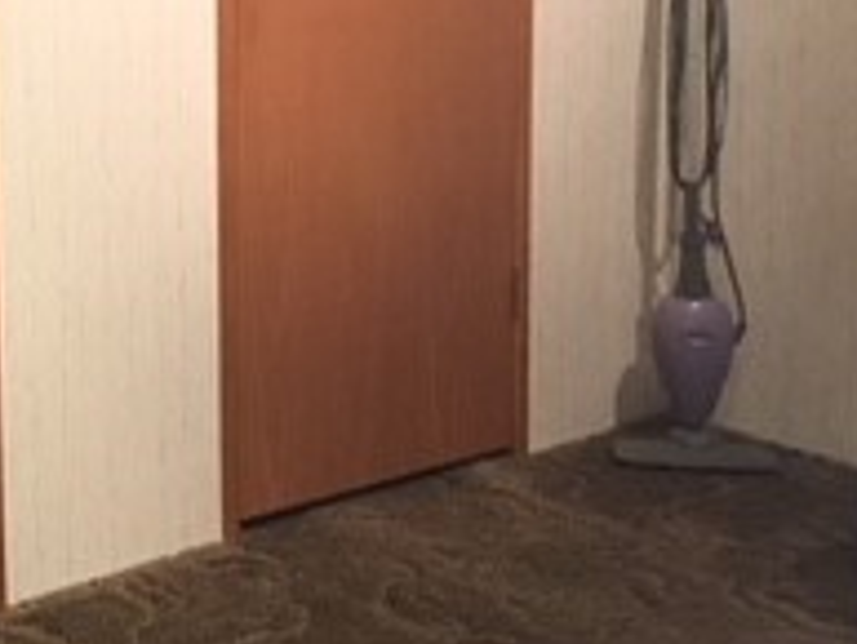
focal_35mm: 96
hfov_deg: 18.6
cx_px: -337
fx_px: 2378
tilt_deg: -8.4
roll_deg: +0.8
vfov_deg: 15.2
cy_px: 18
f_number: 2.2
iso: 50
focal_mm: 4.15
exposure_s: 1/15
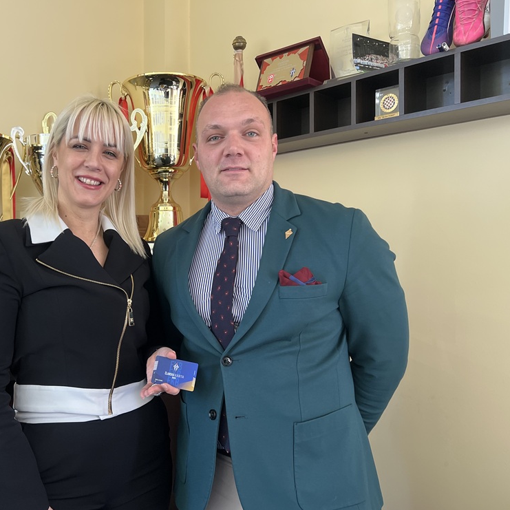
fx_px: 517
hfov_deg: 51.8
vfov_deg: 52.5
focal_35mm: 31
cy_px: 255
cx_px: 182
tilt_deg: -1.5
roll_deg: -0.4
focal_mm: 5.7
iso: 125
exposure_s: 1/104
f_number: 1.5
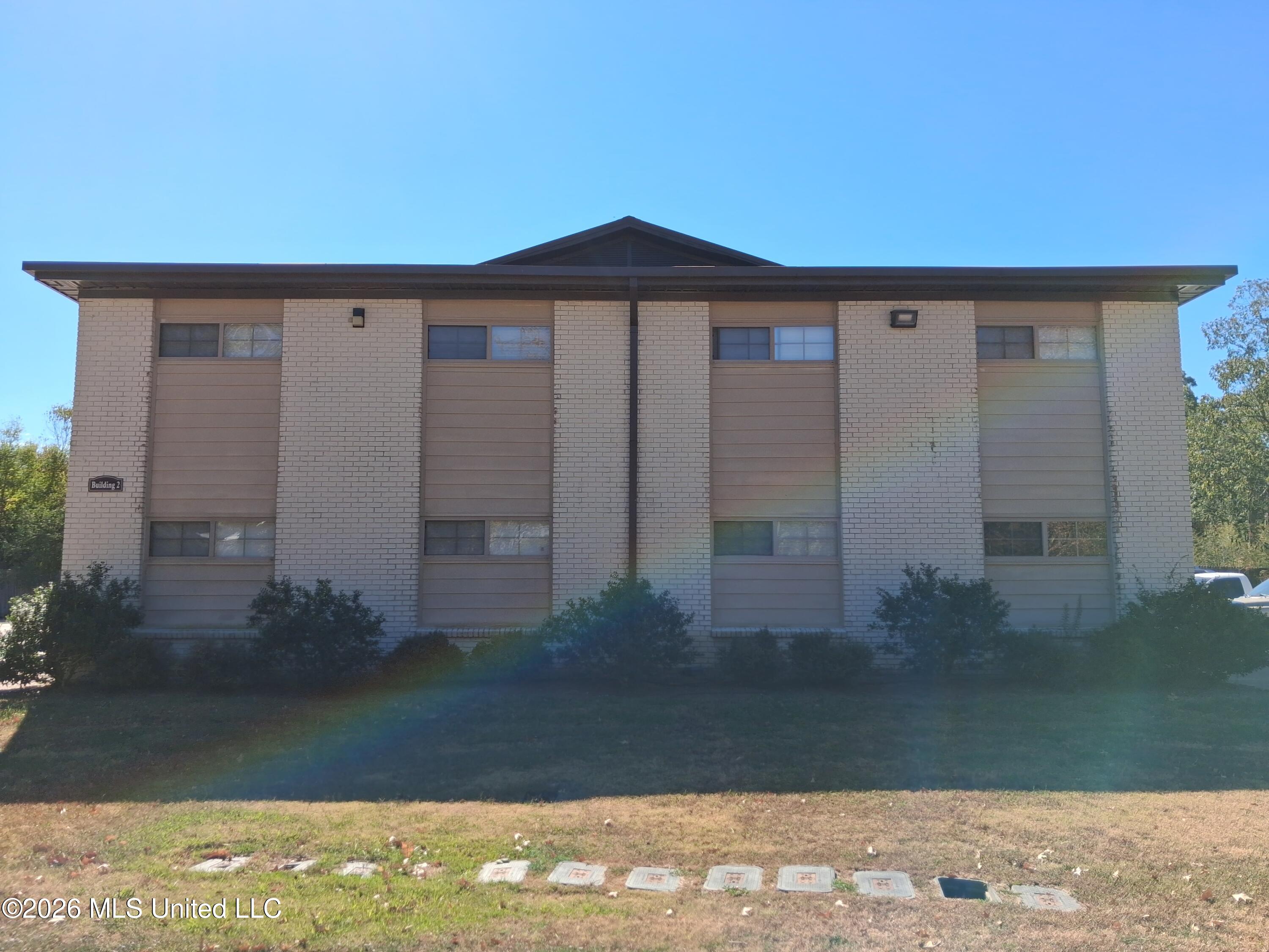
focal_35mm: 27
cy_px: 476
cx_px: 634
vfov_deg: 51.4
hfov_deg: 65.3
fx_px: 990
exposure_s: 1/474
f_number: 1.8
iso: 25
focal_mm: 4
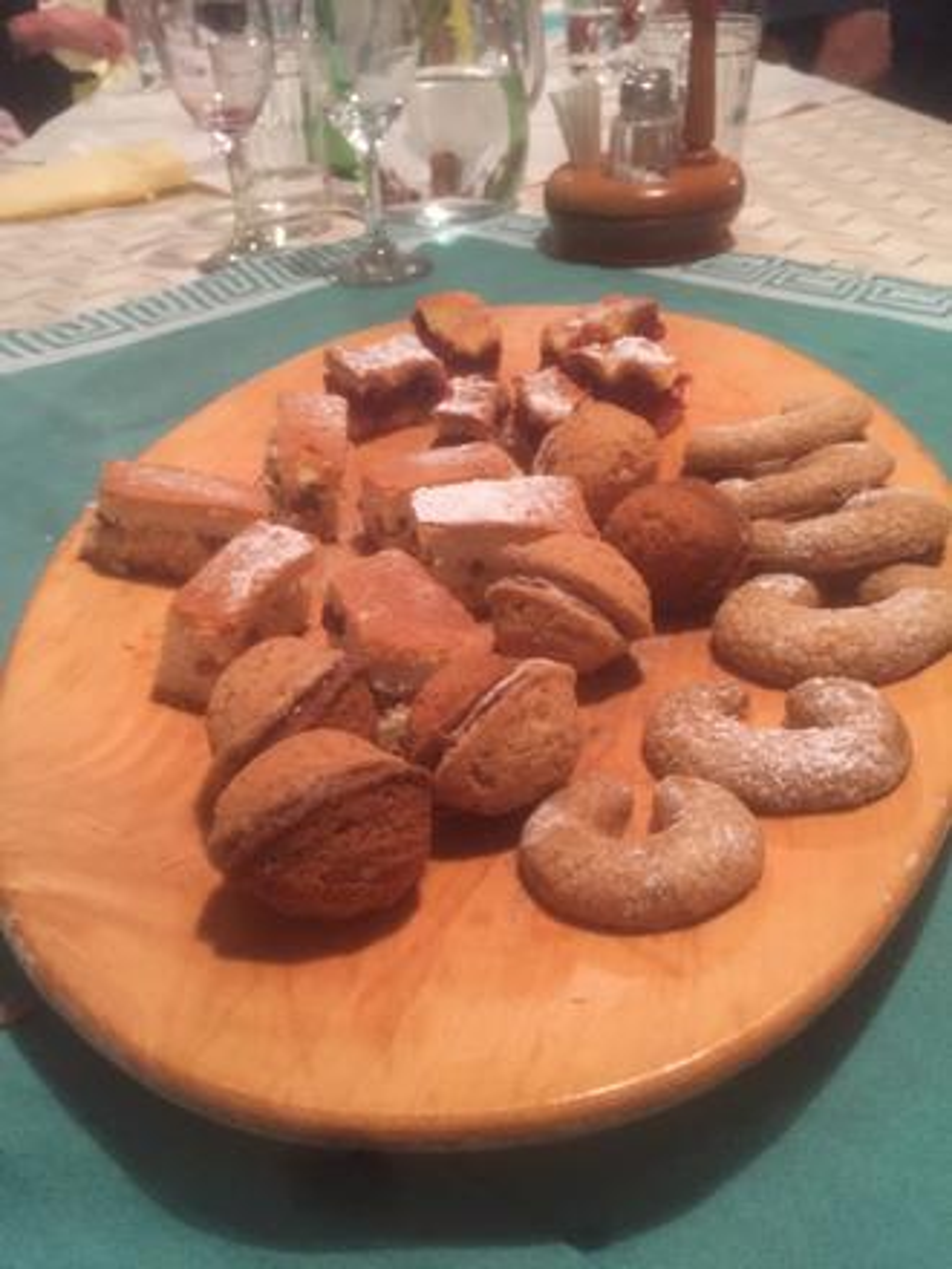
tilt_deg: -33.6
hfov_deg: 48.2
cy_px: 634
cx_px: 476
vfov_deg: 61.7
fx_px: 1063
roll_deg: +2.2
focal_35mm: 29
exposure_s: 1/20
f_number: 2.2
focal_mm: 4.15
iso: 250
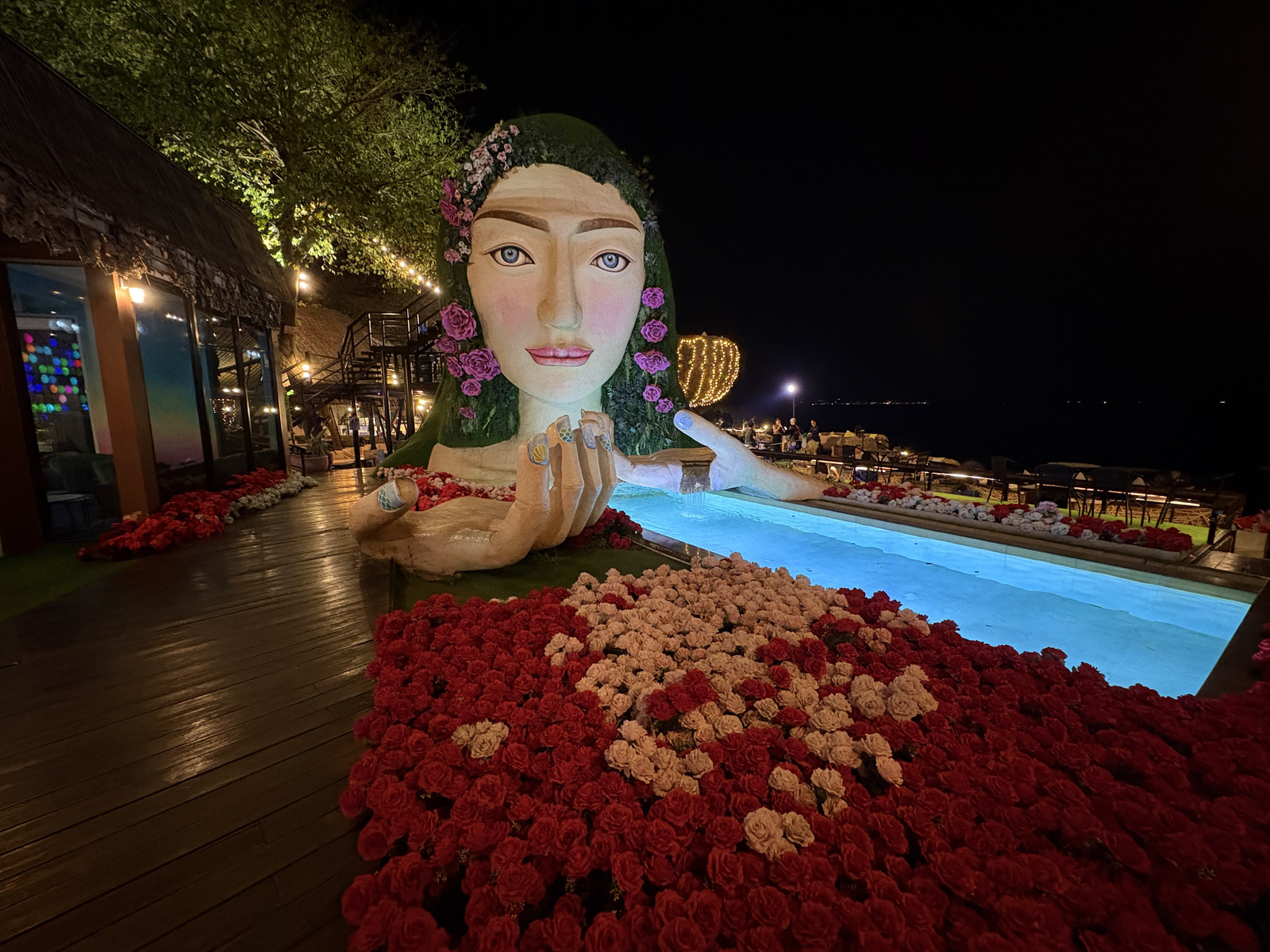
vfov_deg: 85.7
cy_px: 476
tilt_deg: -7.7
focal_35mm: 14
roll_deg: +0.7
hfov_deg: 102.1
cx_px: 635
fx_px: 514
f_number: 2.2
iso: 800
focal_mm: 2.22
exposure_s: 1/25
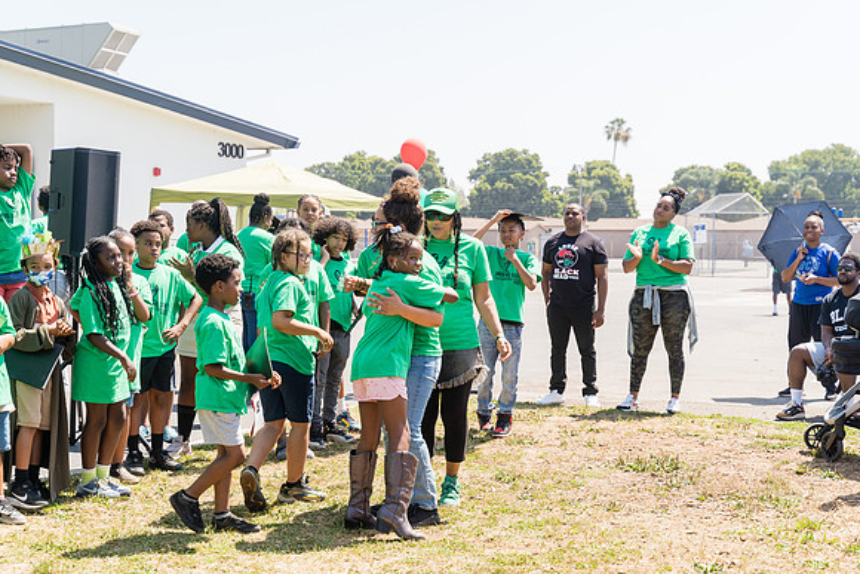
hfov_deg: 38.2
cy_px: 287
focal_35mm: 52
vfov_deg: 26.0
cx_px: 430
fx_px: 1242
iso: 100
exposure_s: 1/400
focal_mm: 52
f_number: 4
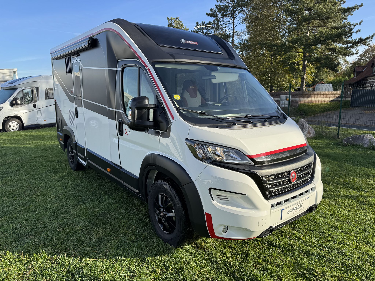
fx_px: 260
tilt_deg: -9.5
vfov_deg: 56.8
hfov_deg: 71.6
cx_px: 188
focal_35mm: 24
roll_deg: +0.8
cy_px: 140
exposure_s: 1/1767
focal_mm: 6.76
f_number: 1.78
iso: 80
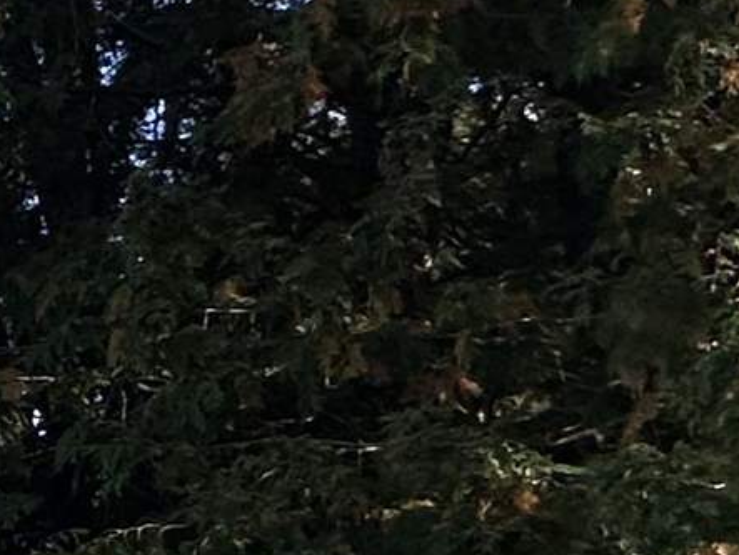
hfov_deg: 13.2
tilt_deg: +16.9
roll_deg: -1.9
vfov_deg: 15.0
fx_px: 2072
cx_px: -1168
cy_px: 545
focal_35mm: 97
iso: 50
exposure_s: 1/1401
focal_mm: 2.22
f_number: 2.2
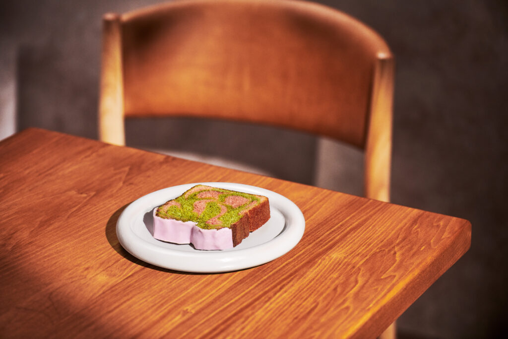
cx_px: 254
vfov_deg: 13.0
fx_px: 1482
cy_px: 170
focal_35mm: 105
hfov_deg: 19.5
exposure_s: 1/60
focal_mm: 105
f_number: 5
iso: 320
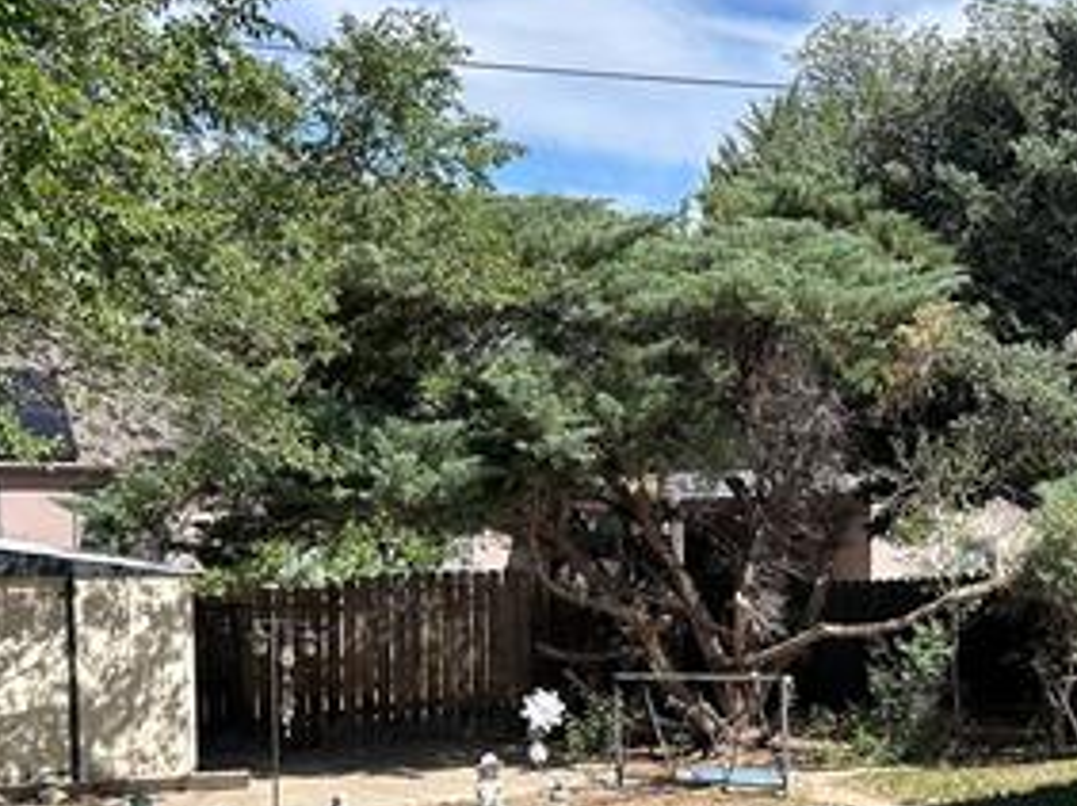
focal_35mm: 59
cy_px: 621
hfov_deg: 29.9
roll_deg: -1.8
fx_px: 1834
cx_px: 1138
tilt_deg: -5.1
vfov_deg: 24.5
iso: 50
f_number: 1.5
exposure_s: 1/2404
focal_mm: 5.7
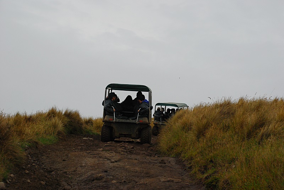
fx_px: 687
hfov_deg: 23.3
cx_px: 142
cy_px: 95
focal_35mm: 87
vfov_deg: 15.8
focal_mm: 58
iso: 400
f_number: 6.3
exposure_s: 1/800
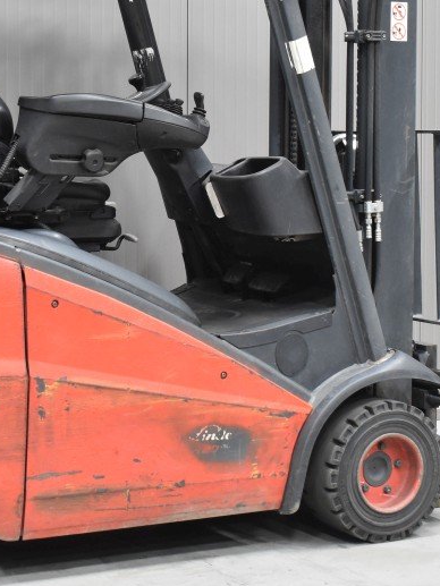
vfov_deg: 20.1
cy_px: 198
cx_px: 85
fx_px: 1645
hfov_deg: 15.1
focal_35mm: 97
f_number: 5
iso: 1250
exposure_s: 1/25
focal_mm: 29
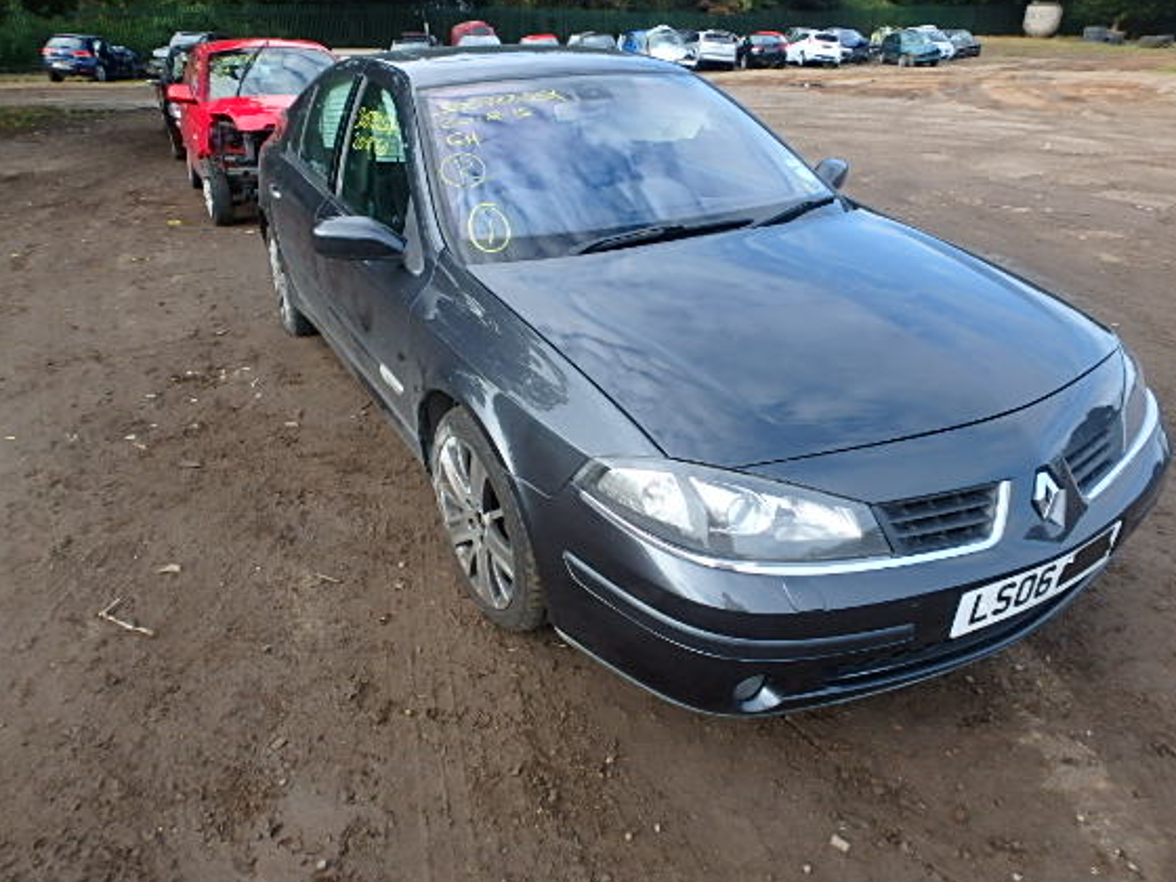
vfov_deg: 56.8
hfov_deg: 71.6
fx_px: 815
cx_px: 569
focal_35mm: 24
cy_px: 424
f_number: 3.5
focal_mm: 3.7
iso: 125
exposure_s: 1/250
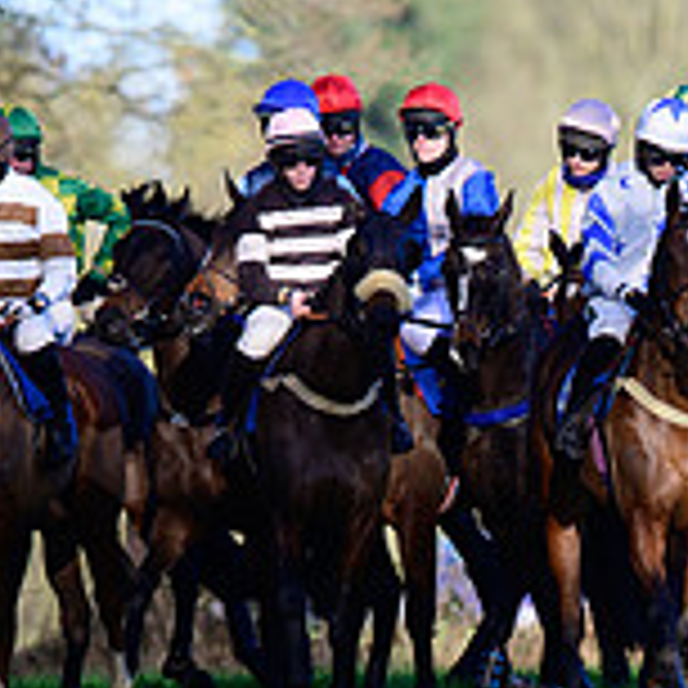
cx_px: 706
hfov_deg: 1.4
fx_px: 28917
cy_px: 283
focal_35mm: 1286
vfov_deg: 1.4
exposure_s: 1/1600
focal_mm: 400
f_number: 5
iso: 400
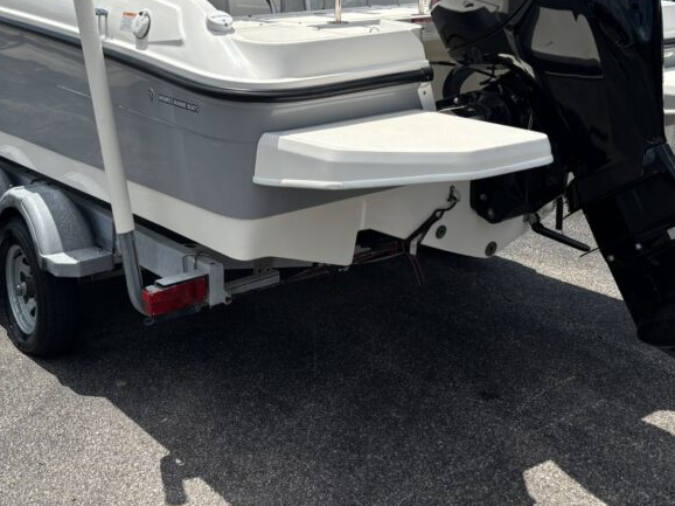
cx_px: 276
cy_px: 42
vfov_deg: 28.9
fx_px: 936
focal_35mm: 48
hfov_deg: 39.5
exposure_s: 1/4425
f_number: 1.6
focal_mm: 5.96
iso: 50
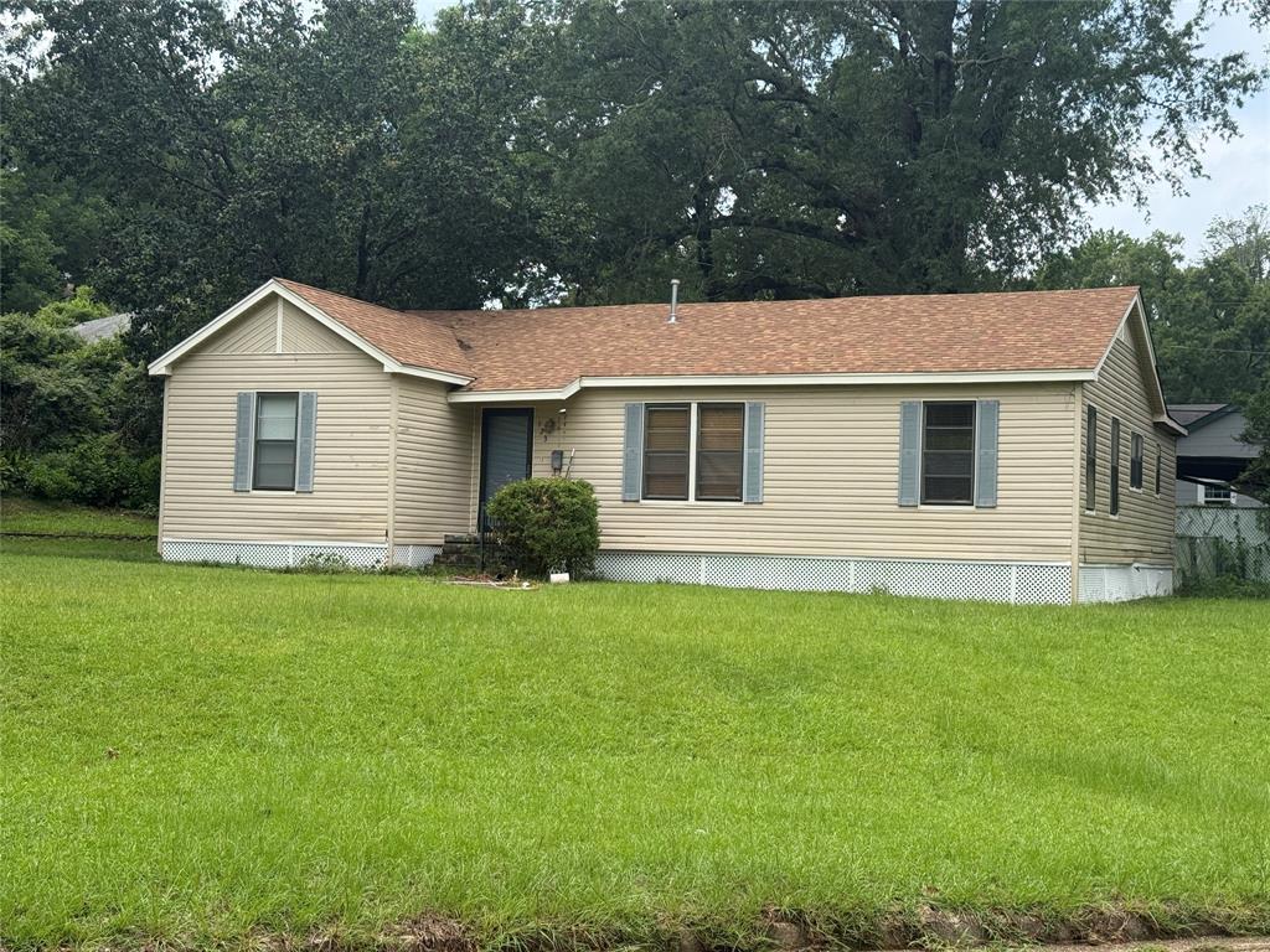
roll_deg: -1.7
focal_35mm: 48
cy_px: 476
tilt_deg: +2.7
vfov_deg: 30.3
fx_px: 1761
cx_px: 635
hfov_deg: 39.7
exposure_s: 1/2667
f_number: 1.78
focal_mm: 6.76
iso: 64
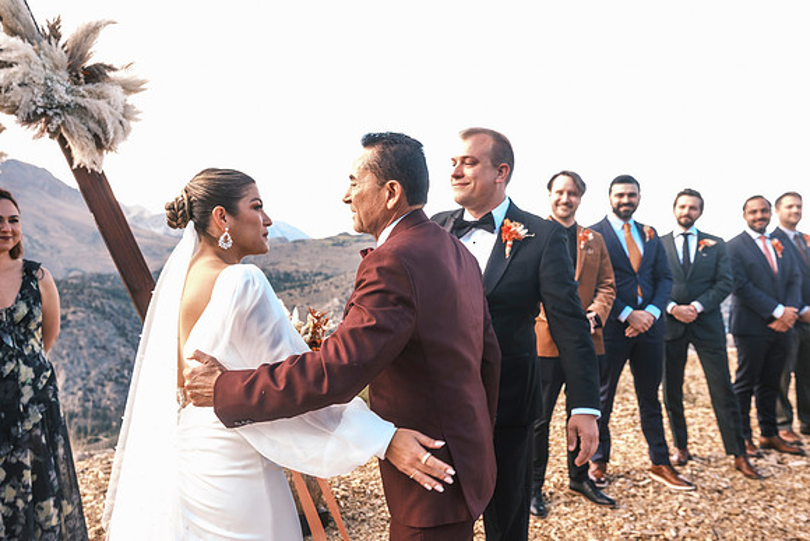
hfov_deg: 67.4
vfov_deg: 48.0
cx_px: 405
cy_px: 270
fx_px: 608
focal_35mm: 27
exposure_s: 1/200
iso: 400
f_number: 2.8
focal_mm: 18
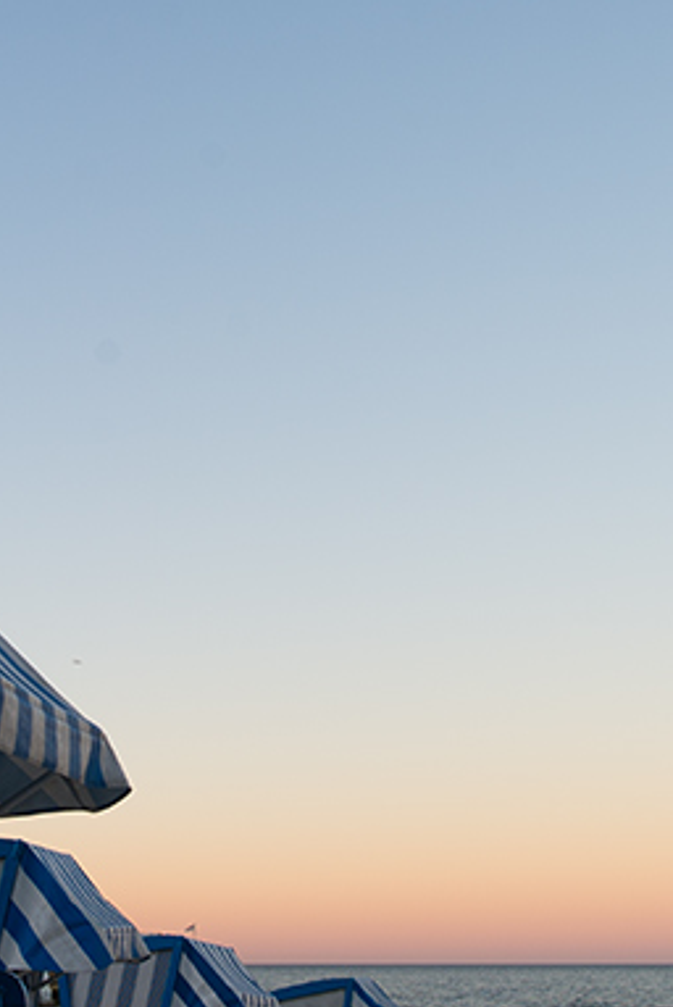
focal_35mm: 64
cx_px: 171
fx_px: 1791
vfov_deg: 31.1
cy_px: 701
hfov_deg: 21.1
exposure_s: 1/40
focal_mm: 24
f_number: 7.1
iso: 100
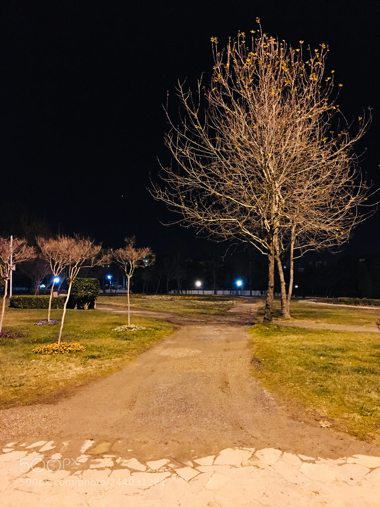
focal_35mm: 29
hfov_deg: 48.2
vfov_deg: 61.7
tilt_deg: +6.2
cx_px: 190
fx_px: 424
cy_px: 254
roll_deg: +1.2
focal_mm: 4.15
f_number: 2.2
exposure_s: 1/17
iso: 800
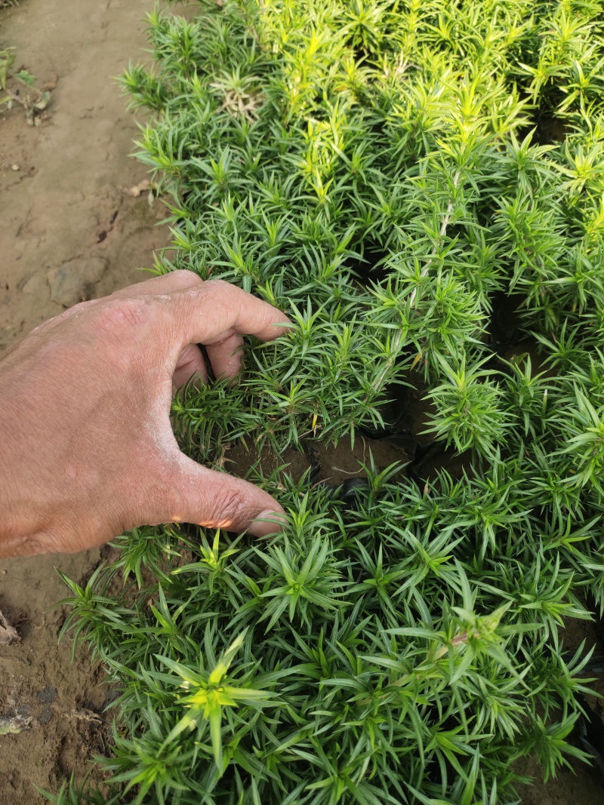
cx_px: 302
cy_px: 402
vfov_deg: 73.9
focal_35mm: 23
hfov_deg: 58.9
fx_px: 535
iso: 56
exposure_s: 1/403
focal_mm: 4.76
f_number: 1.79
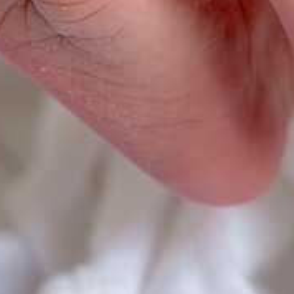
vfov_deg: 1.5
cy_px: -113
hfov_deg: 1.5
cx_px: 194
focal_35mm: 1152
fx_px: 11069
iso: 80
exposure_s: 1/200
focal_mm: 200
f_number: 3.2
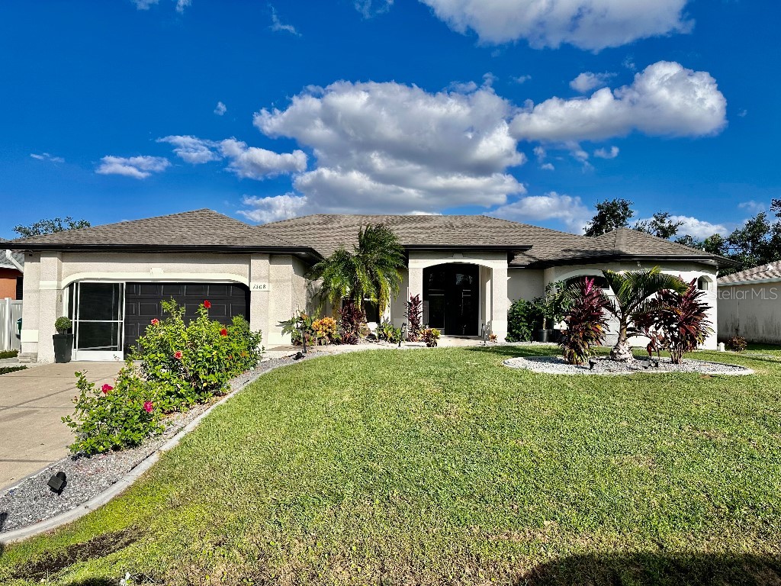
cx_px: 390
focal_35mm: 24
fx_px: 541
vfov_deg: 56.8
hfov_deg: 71.6
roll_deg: -1.1
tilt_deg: +0.8
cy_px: 293
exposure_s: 1/6623
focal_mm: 6.86
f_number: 1.78
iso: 80
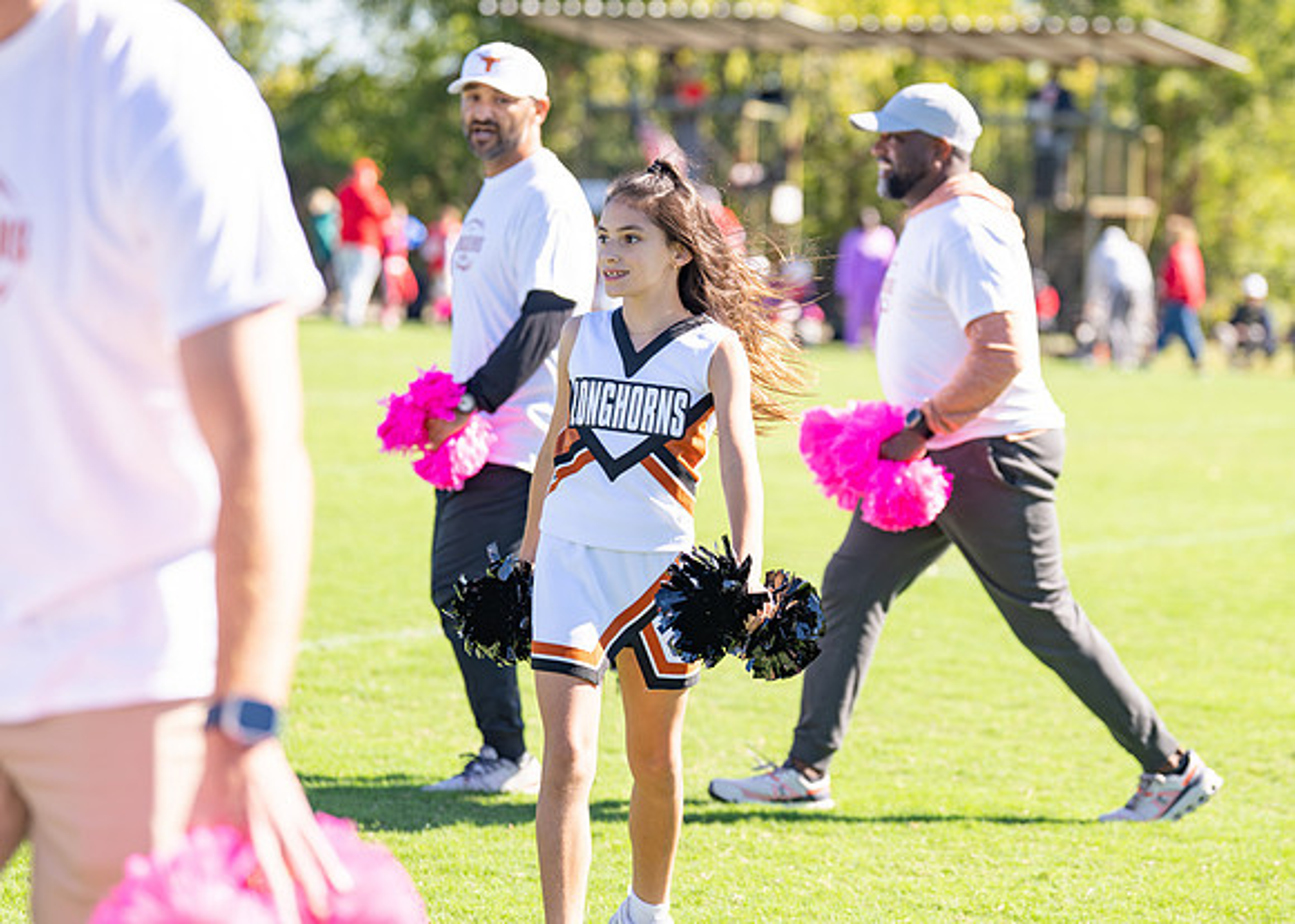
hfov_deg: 15.1
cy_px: 376
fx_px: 4874
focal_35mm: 133
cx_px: 680
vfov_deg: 10.8
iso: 200
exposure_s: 1/1600
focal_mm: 105
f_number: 2.8
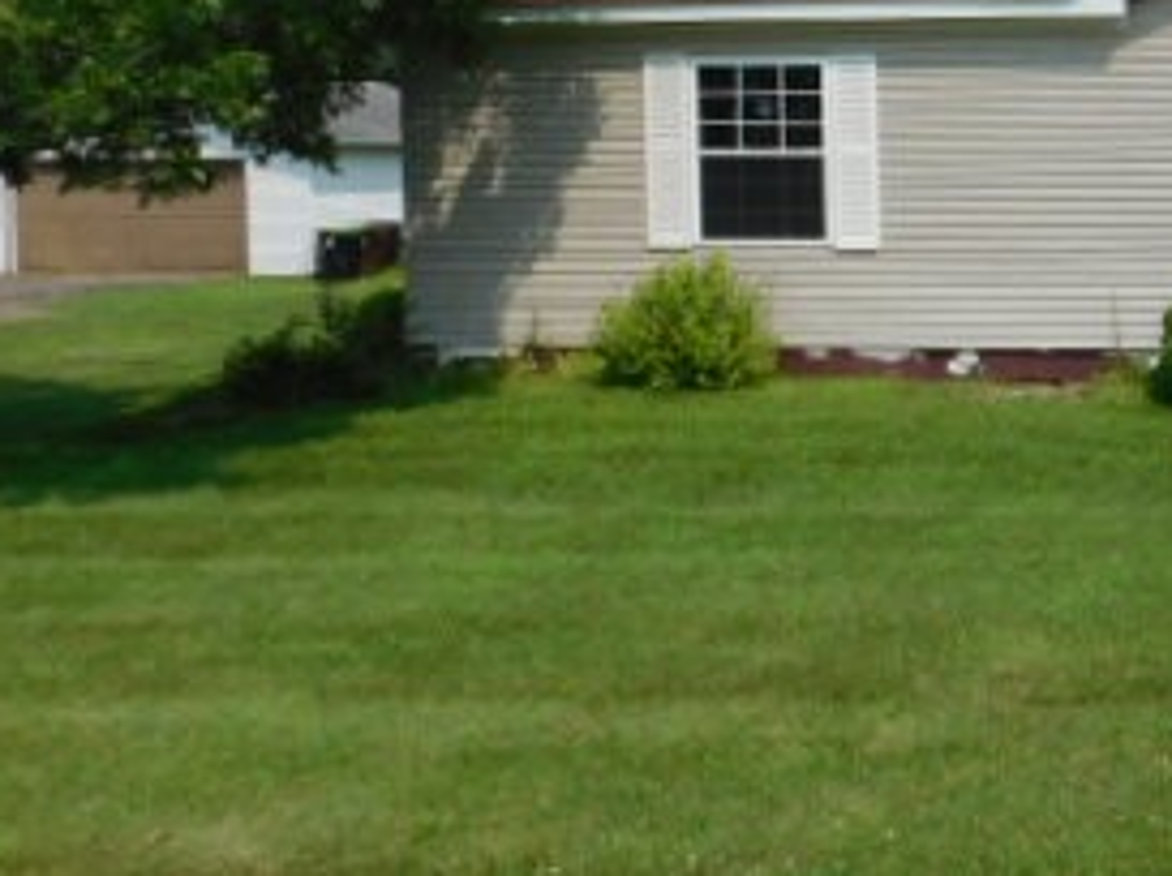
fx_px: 1826
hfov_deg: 30.8
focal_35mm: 54
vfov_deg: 26.8
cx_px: 1357
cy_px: 266
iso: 125
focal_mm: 4
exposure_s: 1/640
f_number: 6
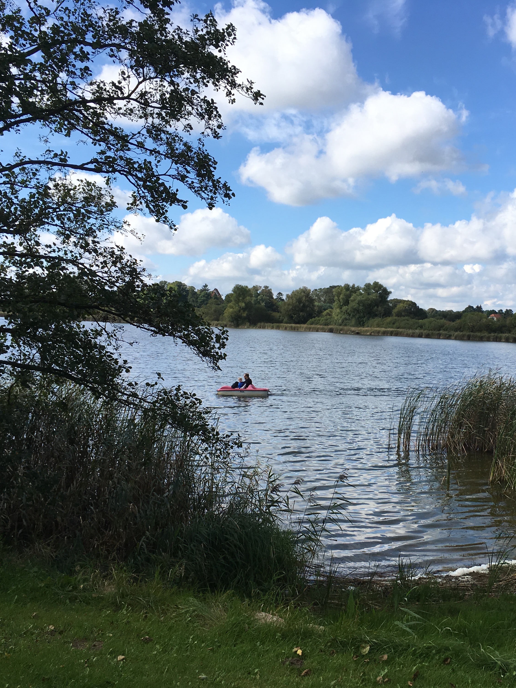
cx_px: 357
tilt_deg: -2.6
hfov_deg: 36.3
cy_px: 343
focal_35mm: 39
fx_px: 775
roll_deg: -0.5
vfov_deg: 47.9
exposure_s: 1/1538
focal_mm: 4.15
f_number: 2.2
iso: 25
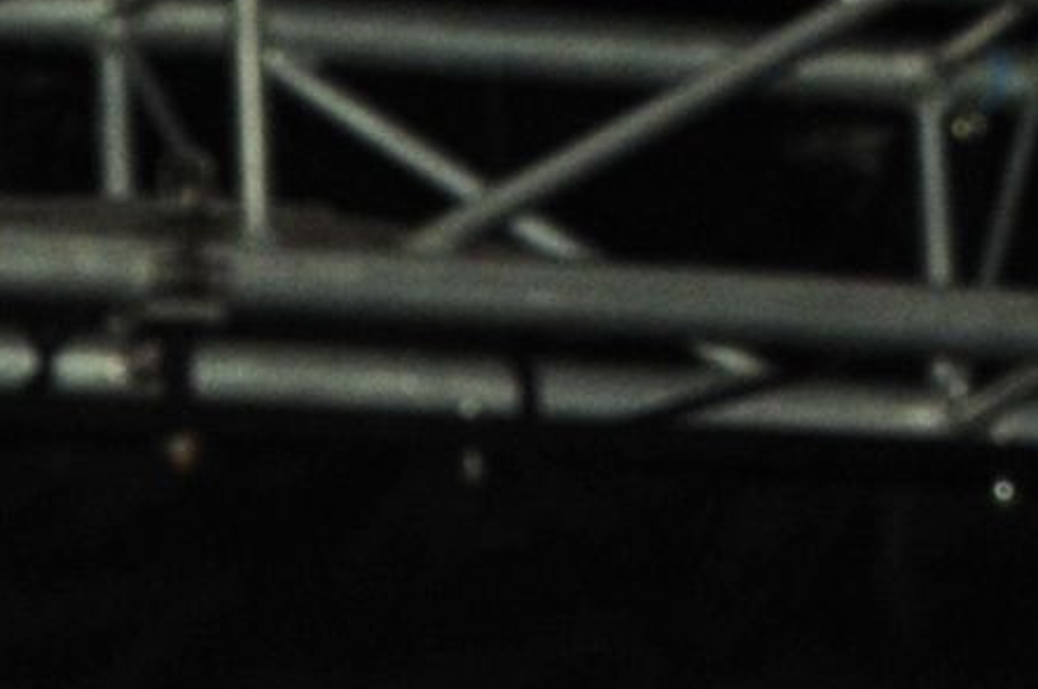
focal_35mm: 543
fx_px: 15639
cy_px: 2198
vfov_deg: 2.5
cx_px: -1482
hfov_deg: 3.7
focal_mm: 50
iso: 500
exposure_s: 1/250
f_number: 8
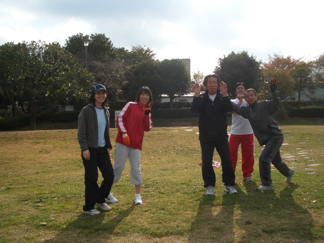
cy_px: 122
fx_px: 328
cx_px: 162
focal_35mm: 35
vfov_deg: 40.7
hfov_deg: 52.6
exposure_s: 1/500
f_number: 4.3
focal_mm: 5.8
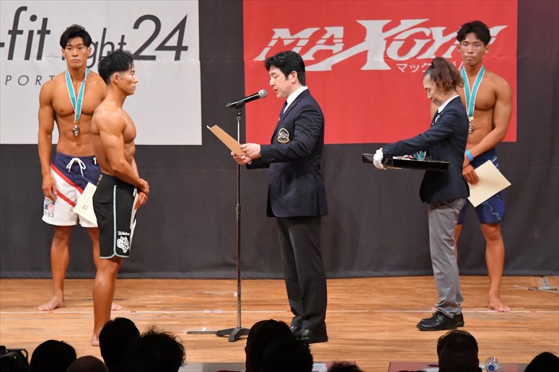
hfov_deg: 8.6
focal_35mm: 240
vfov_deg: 5.7
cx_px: 280
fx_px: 3725
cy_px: 186
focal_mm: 160
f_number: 5.6
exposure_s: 1/400
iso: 9000
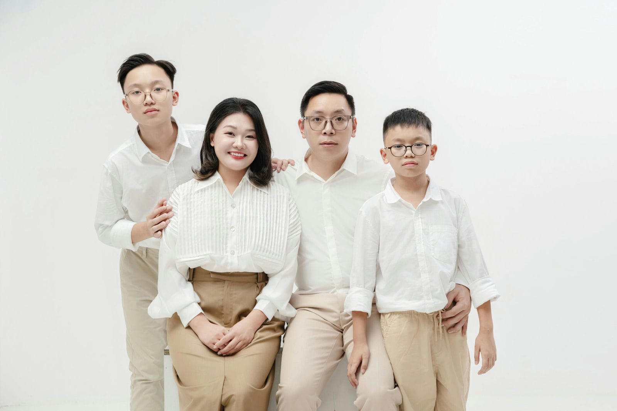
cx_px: 308
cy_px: 206
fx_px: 1063
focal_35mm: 62
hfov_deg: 32.4
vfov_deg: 21.9
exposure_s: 1/160
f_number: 4.5
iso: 500
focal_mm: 62
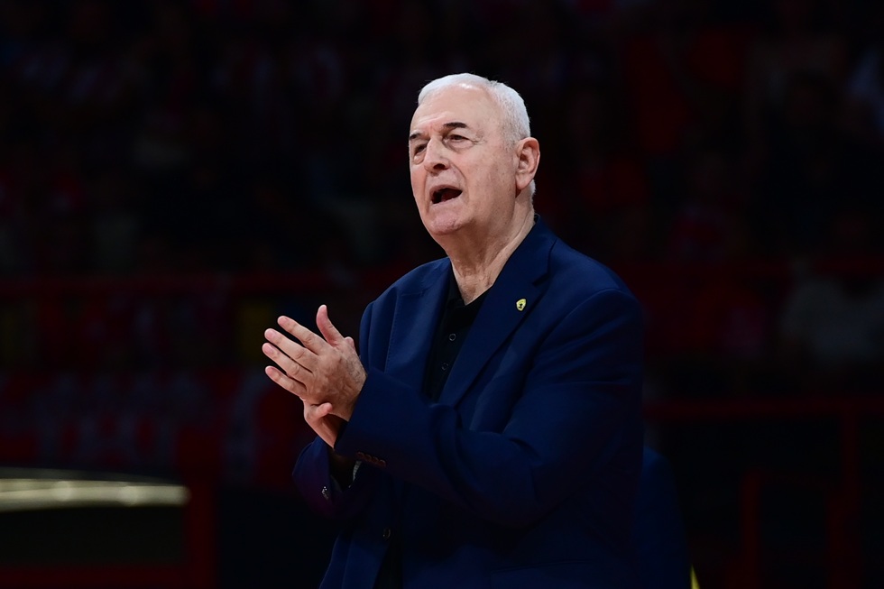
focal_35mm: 200
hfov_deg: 10.3
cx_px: 442
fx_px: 4910
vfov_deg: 6.9
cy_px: 294
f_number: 3.2
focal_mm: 200
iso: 2500
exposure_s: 1/1000
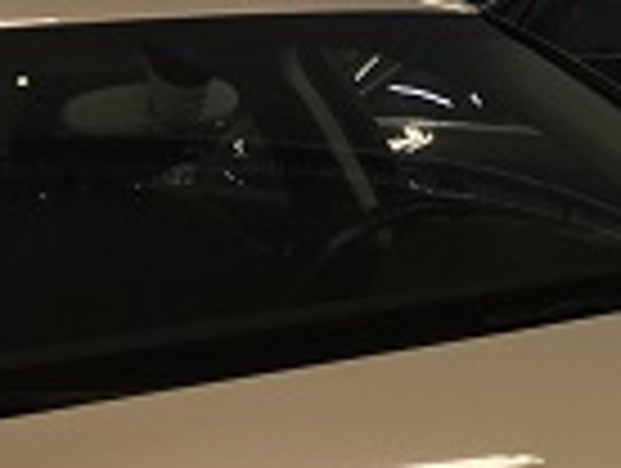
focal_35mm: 147
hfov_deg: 11.9
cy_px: -38
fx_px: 2642
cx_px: 1260
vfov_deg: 10.0
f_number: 2.2
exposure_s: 1/50
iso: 25
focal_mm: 4.15
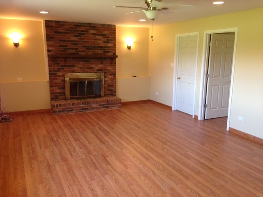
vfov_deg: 42.9
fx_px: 251
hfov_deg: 55.4
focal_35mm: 33
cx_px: 132
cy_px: 98
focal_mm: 4.12
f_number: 2.4
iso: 64
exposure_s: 1/20
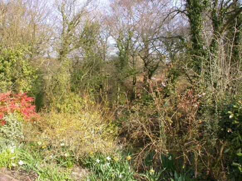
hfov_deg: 49.0
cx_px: 121
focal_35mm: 38
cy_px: 90
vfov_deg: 37.7
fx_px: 266
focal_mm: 7.85
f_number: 5.3
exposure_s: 1/158
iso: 100
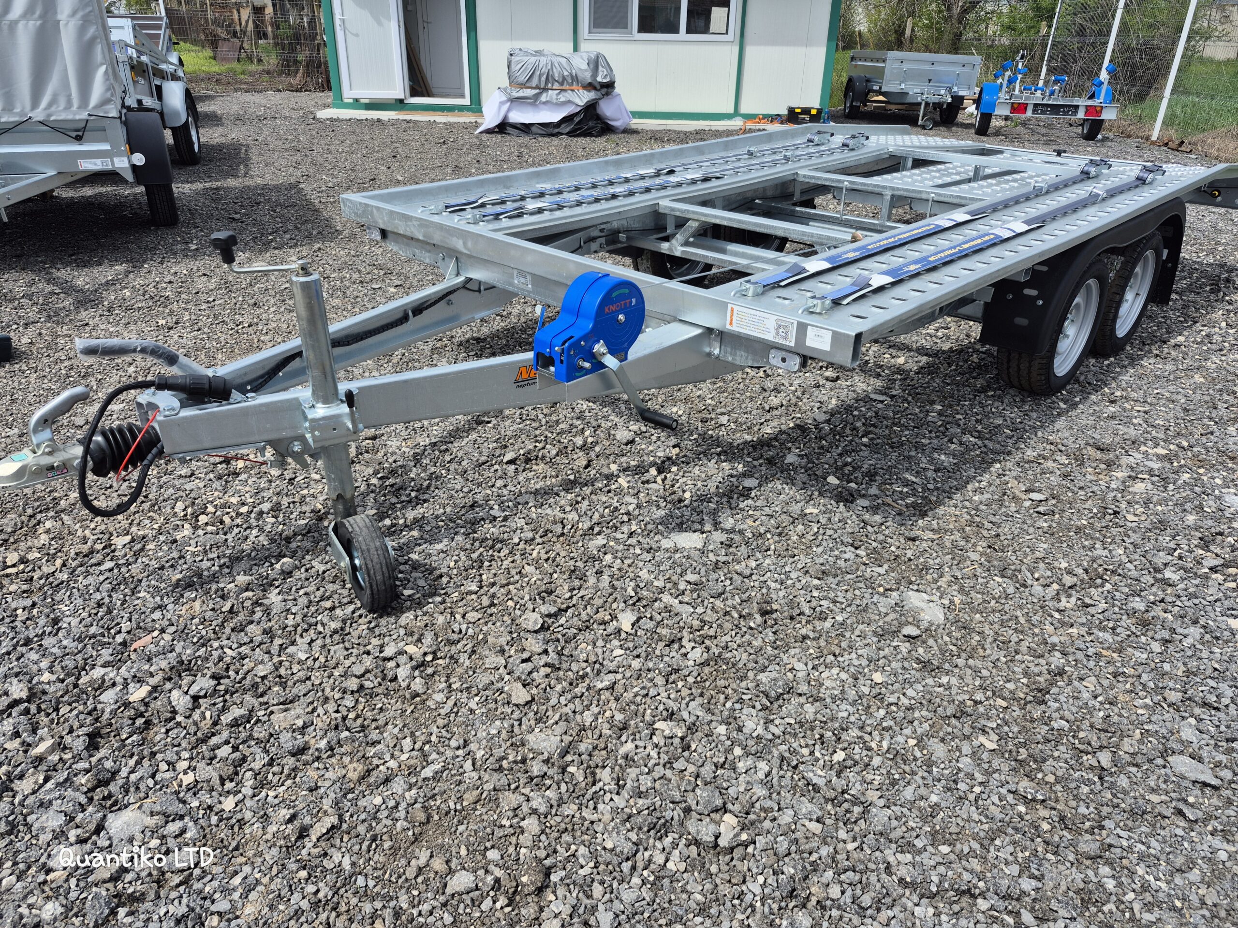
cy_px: 464
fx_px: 823
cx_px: 619
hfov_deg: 73.9
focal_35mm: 23
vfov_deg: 58.9
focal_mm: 5.4
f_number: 1.8
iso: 25
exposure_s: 1/1872
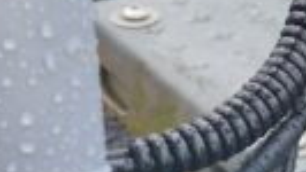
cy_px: 589
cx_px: 375
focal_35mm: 193
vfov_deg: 5.7
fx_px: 1567
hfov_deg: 10.9
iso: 50
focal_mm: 5.4
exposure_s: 1/180
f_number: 1.8
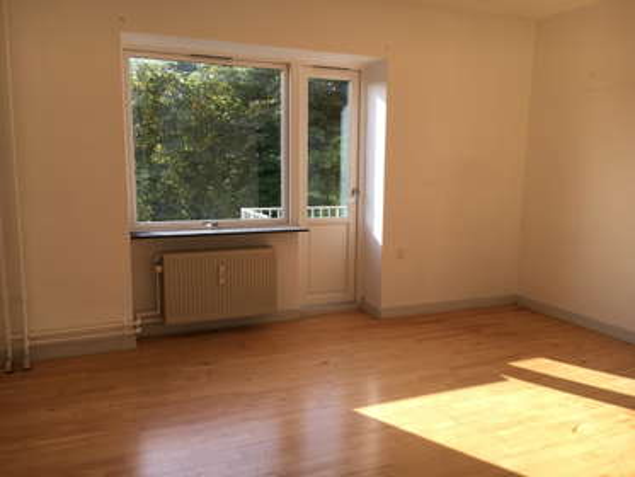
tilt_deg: -9.8
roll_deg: -0.8
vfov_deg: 48.3
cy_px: 238
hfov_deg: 61.6
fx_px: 532
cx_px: 318
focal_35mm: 29
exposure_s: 1/268
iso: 25
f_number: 2.2
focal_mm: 4.15
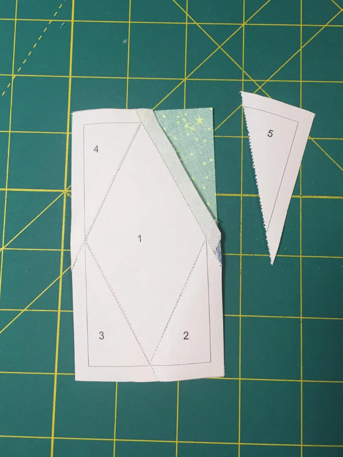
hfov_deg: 48.2
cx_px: 172
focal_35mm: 29
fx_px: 383
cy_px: 228
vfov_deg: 61.7
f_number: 2.2
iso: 50
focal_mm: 4.2
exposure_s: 1/33
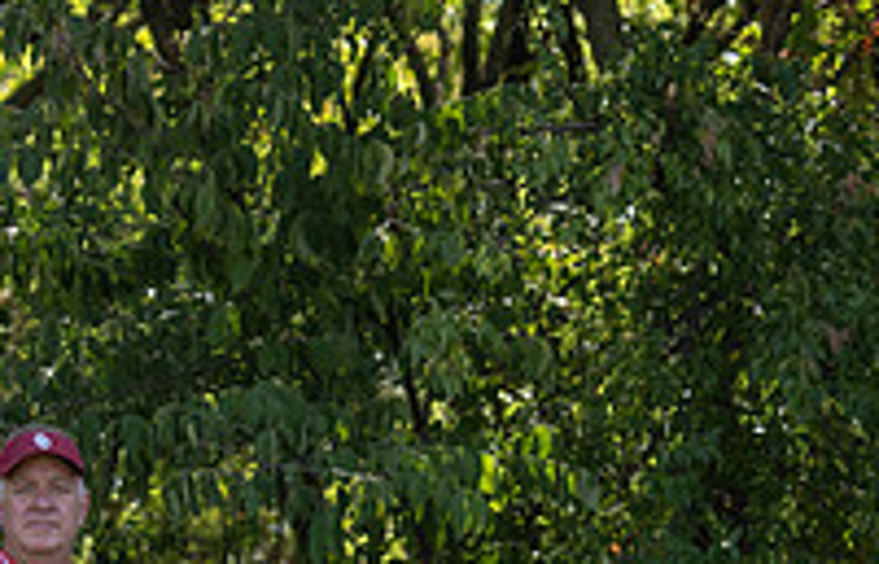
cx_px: 804
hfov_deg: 9.7
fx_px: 5141
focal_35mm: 213
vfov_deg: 6.2
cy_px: 850
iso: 125
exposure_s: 1/400
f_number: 4
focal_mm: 70
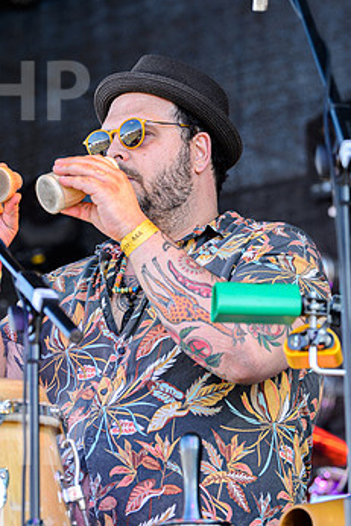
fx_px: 2761
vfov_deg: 10.9
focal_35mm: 189
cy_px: 249
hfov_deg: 7.3
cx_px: 262
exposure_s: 1/500
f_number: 4
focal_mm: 105
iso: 400
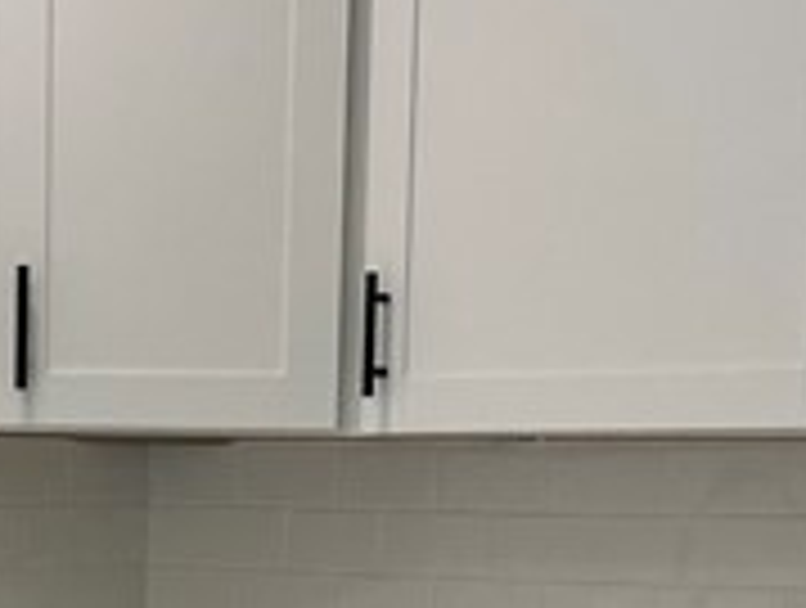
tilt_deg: -8.3
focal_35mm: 137
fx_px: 3196
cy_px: 982
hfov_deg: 14.3
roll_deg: -0.8
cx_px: 113
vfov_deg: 10.4
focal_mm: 6.86
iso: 80
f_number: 1.78
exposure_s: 1/273
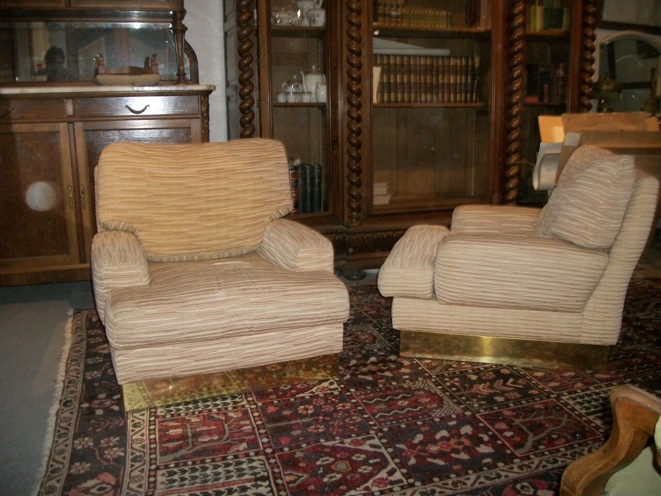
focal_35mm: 32
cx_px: 330
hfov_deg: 56.8
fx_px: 611
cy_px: 248
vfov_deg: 44.2
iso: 250
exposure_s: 1/30
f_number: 2.9
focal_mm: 5.7
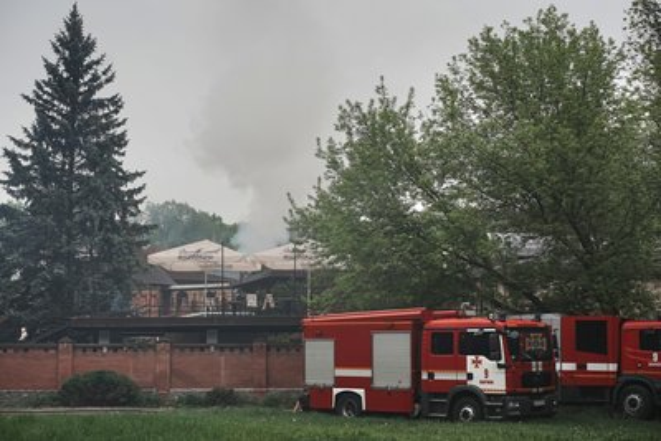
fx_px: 1194
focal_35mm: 65
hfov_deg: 30.9
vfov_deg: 20.9
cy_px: 220
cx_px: 330
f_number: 4.5
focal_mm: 65
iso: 200
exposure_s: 1/400
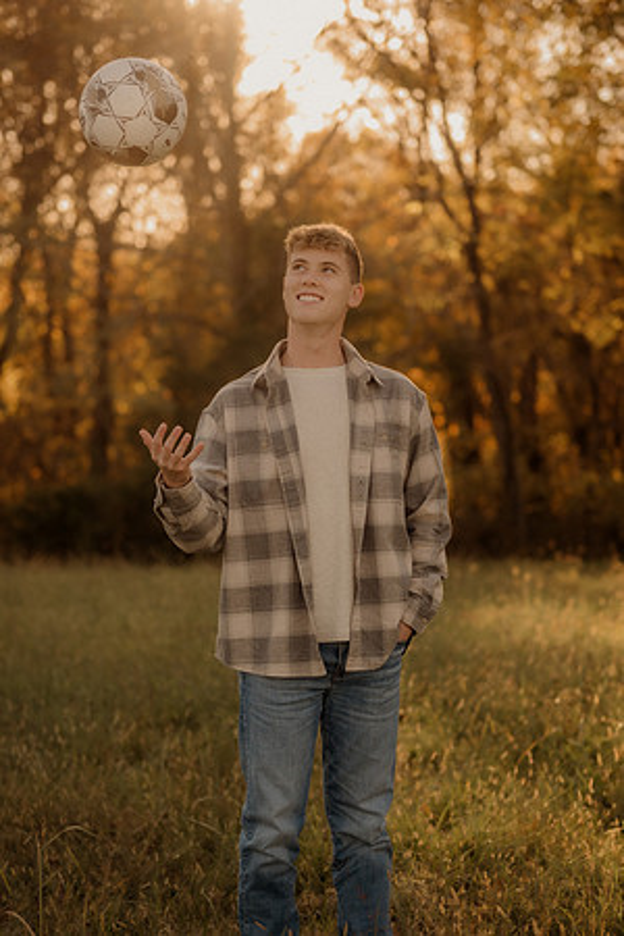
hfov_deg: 18.2
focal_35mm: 75
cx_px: 312
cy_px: 468
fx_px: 1950
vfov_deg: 27.0
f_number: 1.8
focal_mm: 50
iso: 250
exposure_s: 1/1250
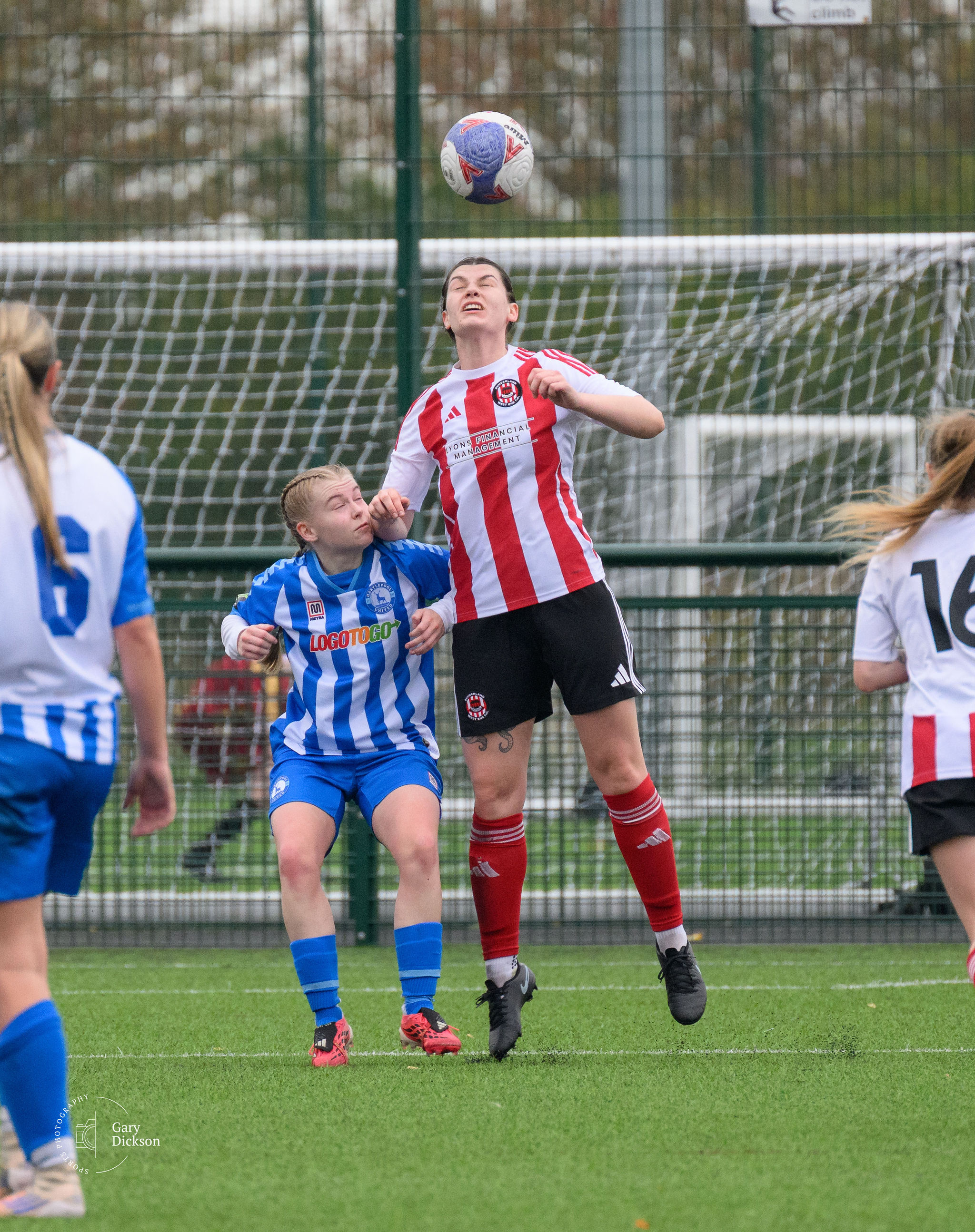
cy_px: 703
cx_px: 523
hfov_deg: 1.7
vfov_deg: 2.1
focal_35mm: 930
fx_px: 33793
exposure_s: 1/1000
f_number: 5.6
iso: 2000
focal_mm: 400
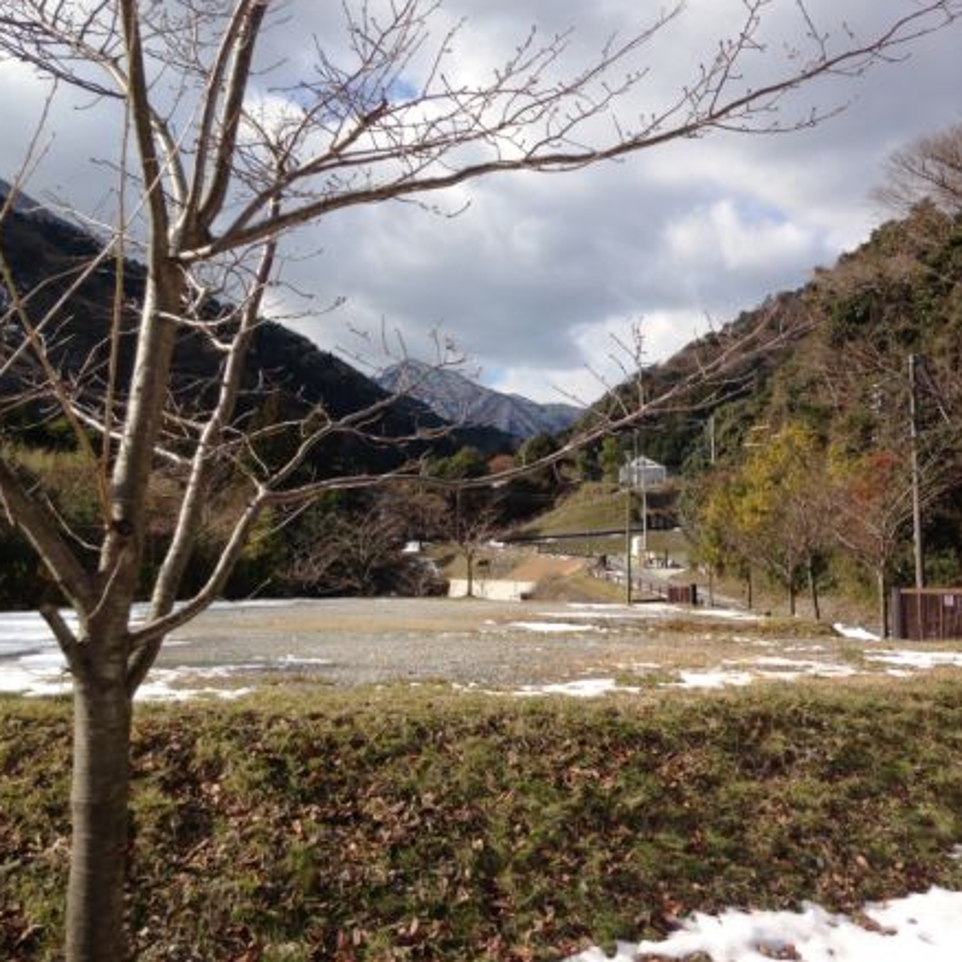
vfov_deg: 41.9
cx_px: 540
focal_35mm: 40
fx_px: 1258
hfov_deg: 41.8
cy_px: 474
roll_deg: +0.1
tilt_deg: +5.6
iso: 50
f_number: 2.4
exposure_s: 1/1323
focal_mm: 4.12
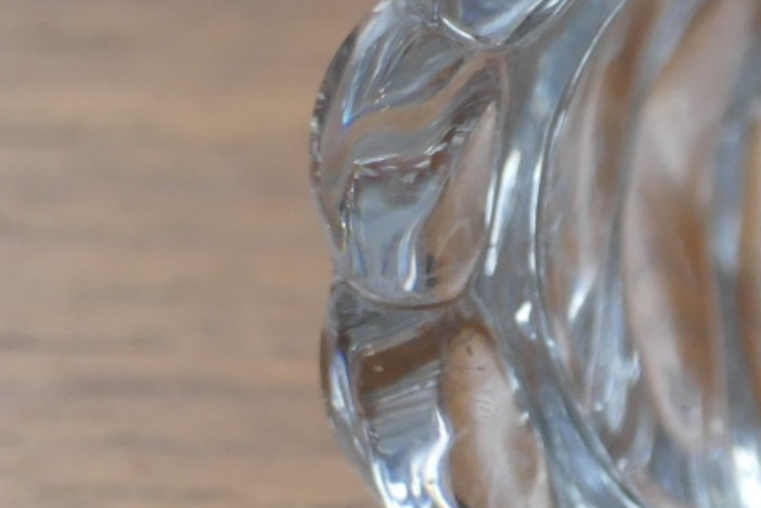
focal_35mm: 437
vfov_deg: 3.2
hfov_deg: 4.7
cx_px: 1128
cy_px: 308
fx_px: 9243
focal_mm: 44.41
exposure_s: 1/80
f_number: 3.9
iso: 1000
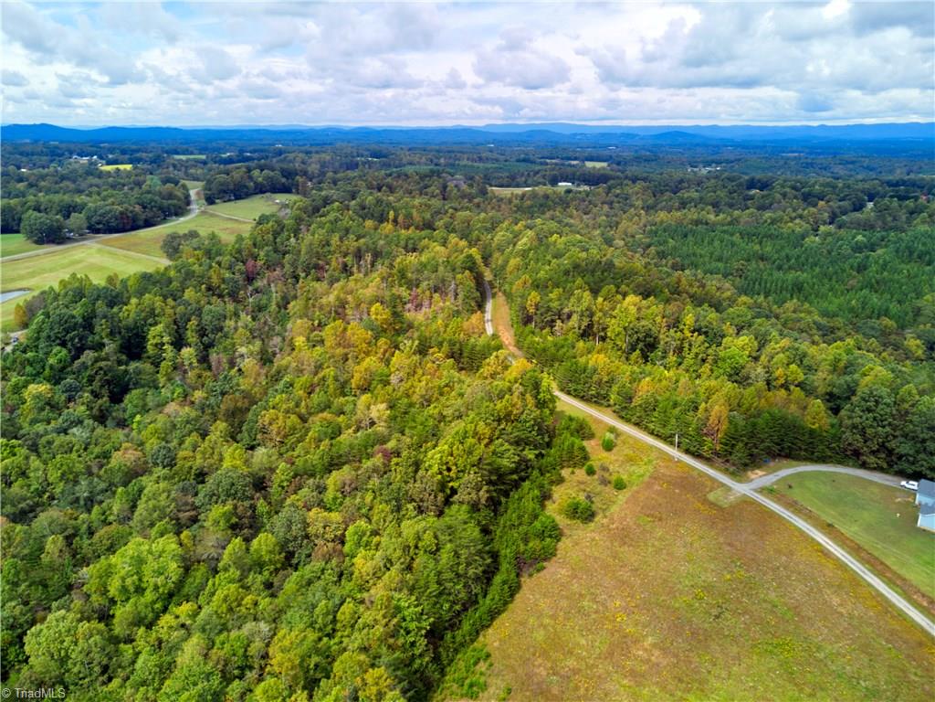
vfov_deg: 53.1
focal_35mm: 26
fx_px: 702
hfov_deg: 67.3
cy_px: 351
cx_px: 468
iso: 100
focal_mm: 4.7
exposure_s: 1/30
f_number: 2.2
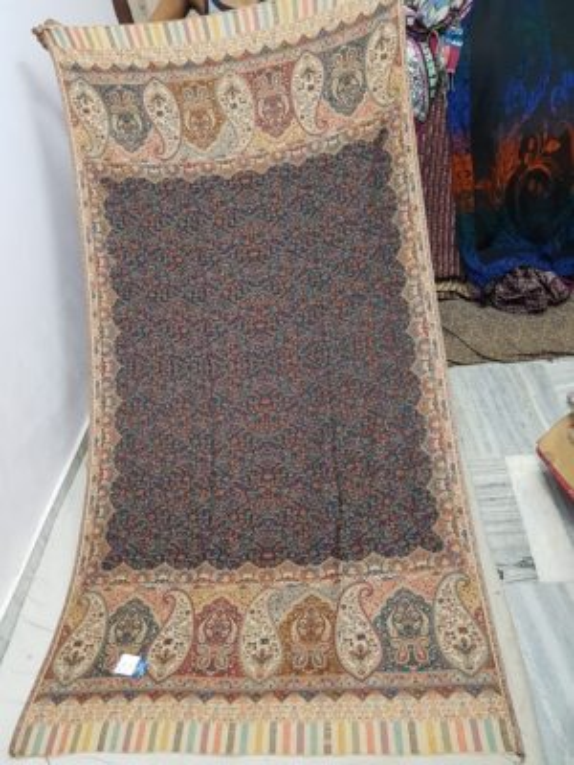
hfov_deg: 53.1
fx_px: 575
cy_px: 382
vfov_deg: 67.3
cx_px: 287
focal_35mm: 26
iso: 250
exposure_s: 1/20
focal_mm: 4.2
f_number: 1.7
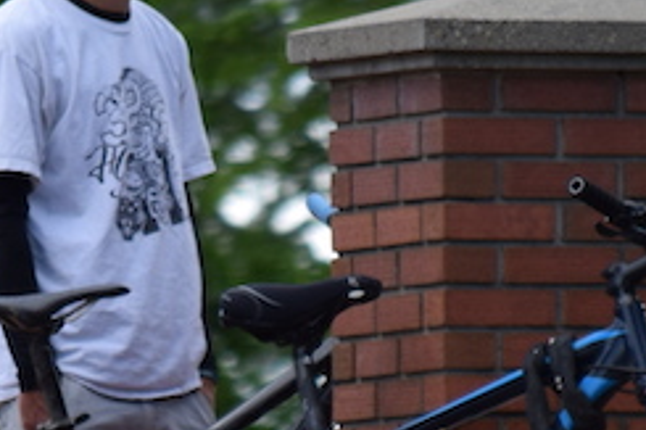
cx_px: 124
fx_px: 28135
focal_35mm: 1569
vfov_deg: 0.9
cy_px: 529
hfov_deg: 1.3
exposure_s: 1/500
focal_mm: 200
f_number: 5.6
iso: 200
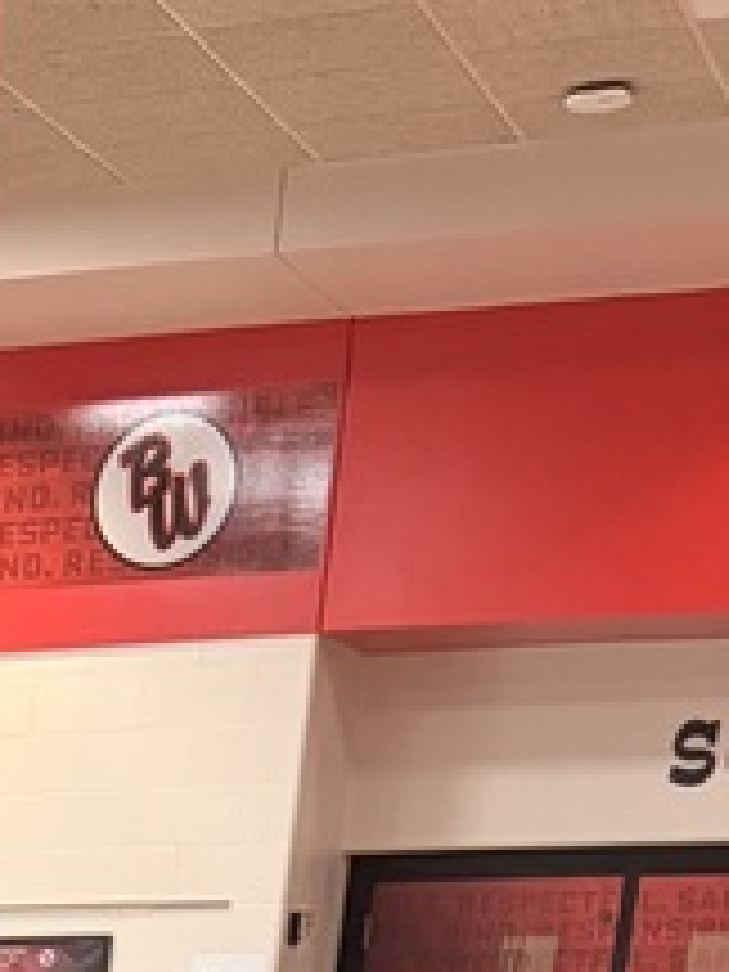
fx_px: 3454
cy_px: 2282
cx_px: -963
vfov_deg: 12.7
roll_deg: +0.5
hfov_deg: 10.5
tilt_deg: -18.5
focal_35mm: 123
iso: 200
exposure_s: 1/60
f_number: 1.6
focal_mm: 5.96
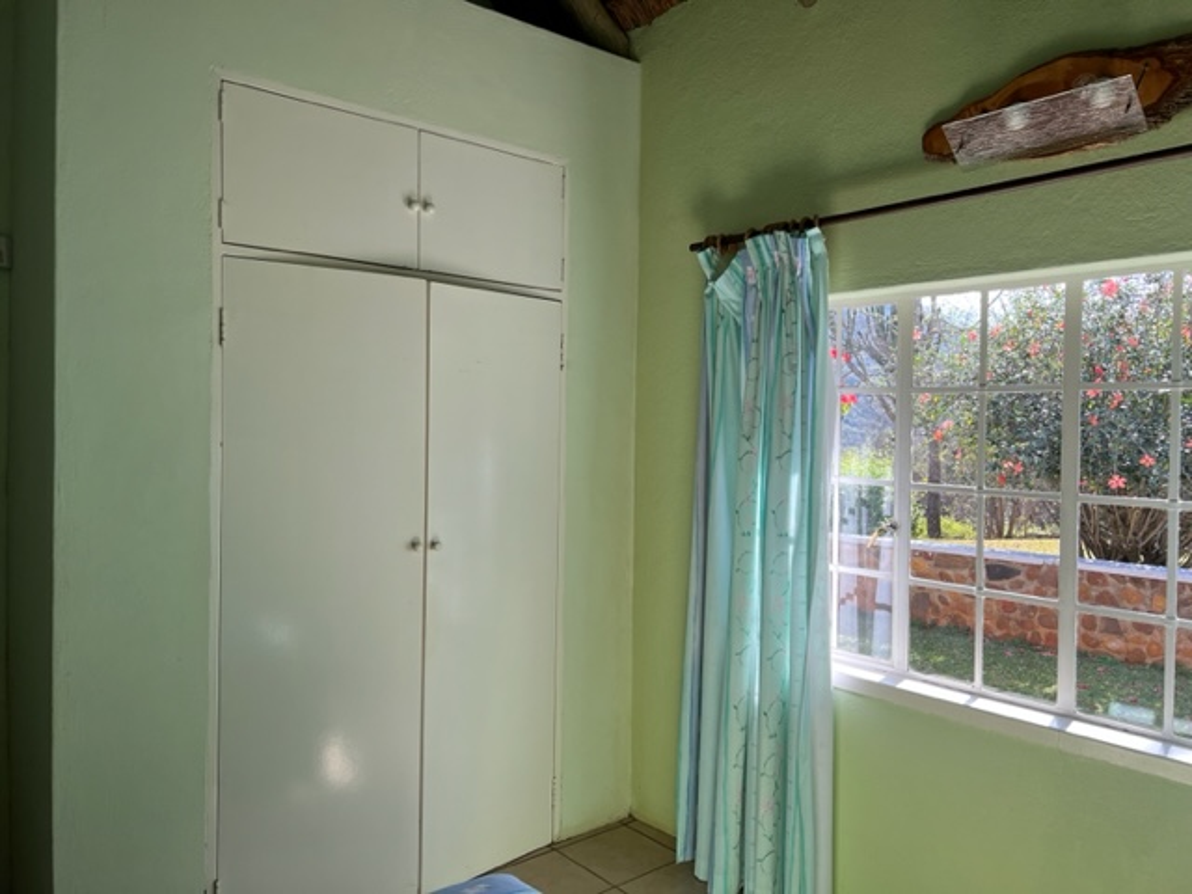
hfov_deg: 67.3
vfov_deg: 53.1
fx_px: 895
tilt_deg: -0.8
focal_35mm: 26
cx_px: 596
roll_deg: -1.3
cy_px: 447
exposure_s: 1/443
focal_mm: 5.7
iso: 50
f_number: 1.5
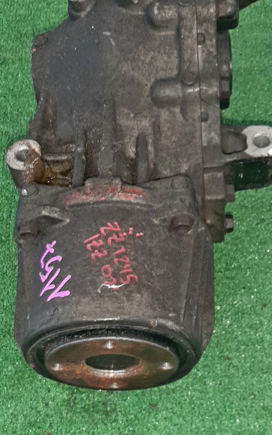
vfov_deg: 39.5
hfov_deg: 25.3
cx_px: 157
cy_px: 247
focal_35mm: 51
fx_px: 605
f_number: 1.7
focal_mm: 3.93
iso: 173
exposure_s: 1/50
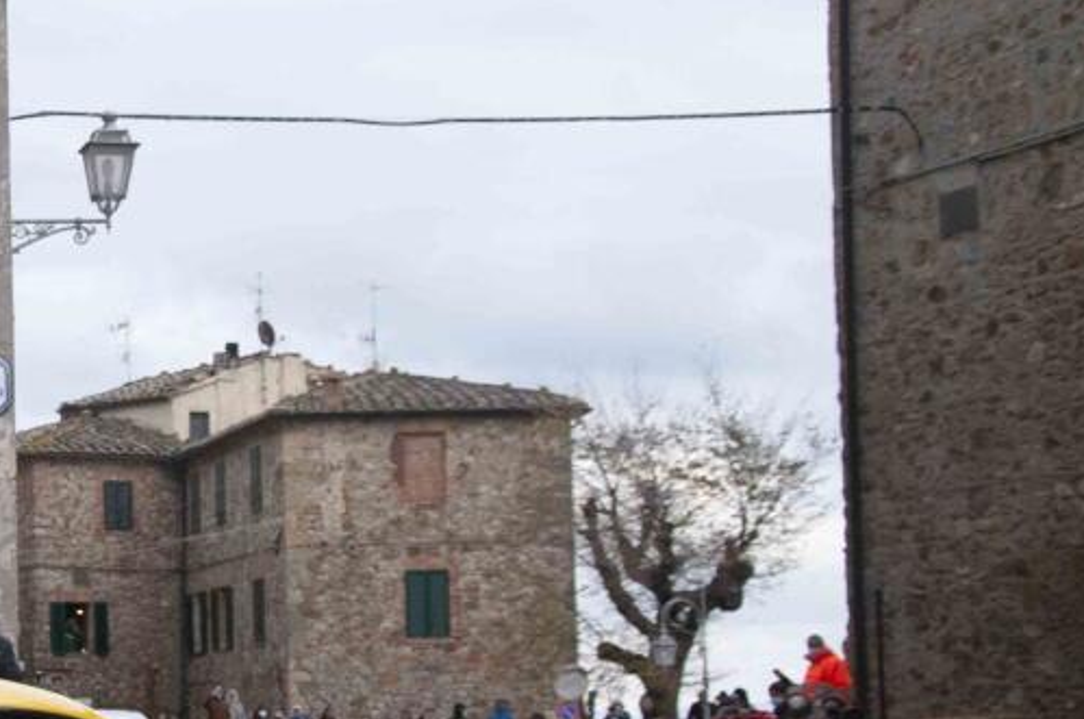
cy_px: 546
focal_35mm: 90
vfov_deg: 15.0
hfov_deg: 21.1
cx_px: -211
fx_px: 2712
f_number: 4
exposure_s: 1/1000
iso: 800
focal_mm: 25
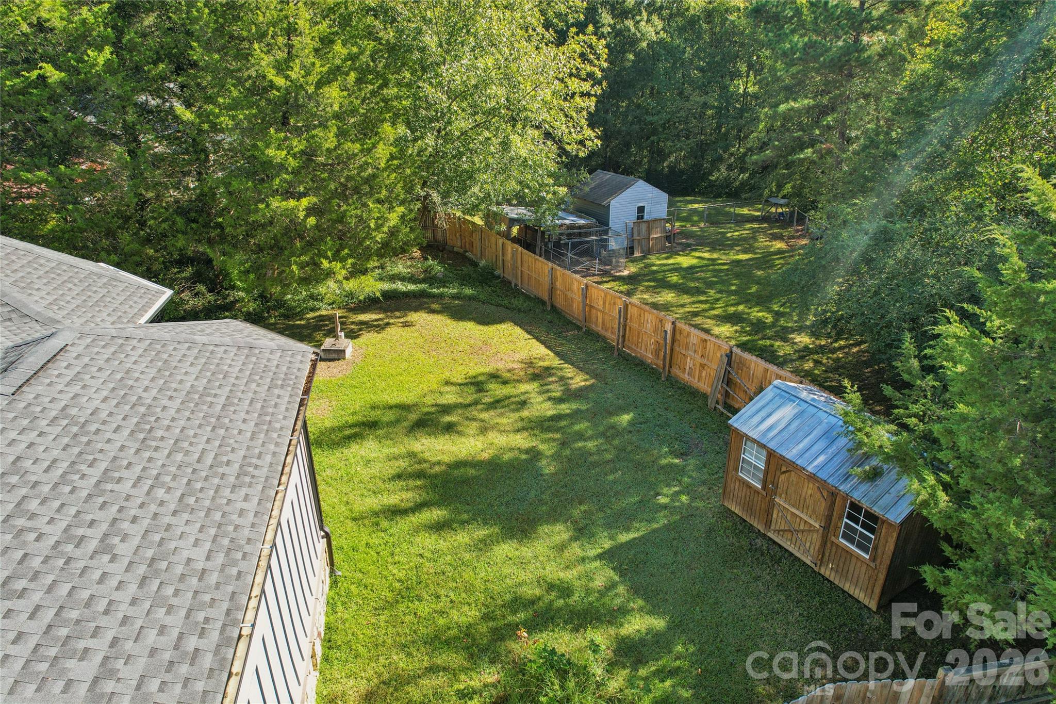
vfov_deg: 57.2
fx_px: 645
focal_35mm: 22
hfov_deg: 78.6
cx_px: 528
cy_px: 352
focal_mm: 8.4
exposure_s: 1/50
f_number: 2.8
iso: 100
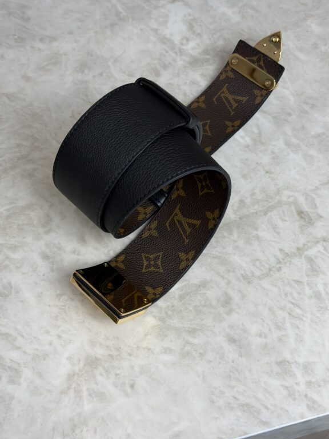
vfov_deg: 38.2
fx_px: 634
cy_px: 217
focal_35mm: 50
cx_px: 167
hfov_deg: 29.1
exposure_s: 1/120
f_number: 1.78
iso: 50
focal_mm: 6.76
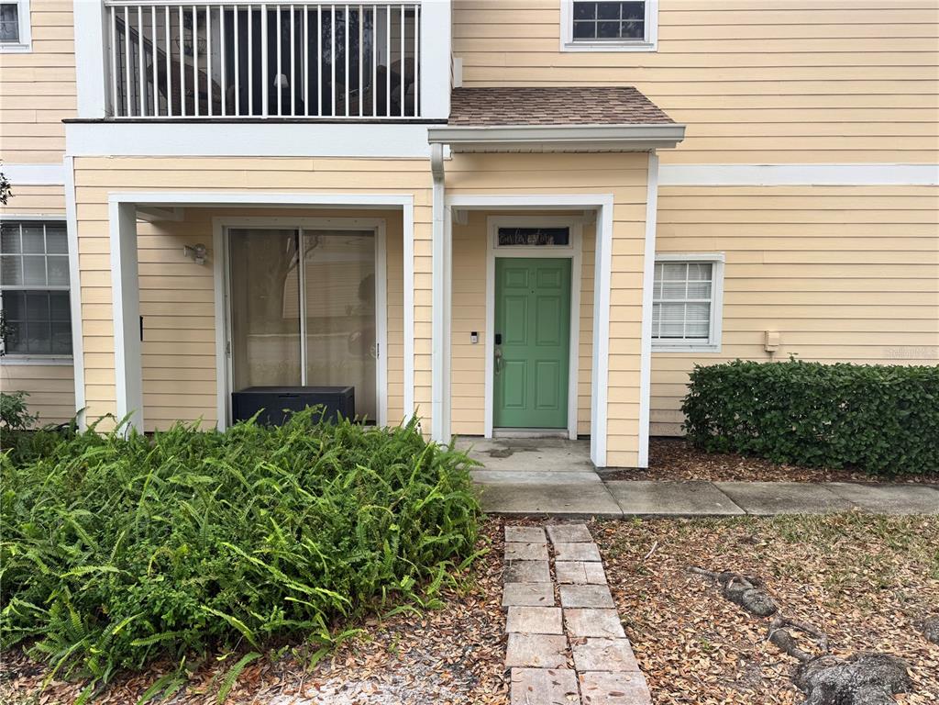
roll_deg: -0.5
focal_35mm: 24
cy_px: 352
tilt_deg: -5.5
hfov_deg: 71.6
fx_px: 651
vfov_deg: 56.8
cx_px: 470
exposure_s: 1/309
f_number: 1.78
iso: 80
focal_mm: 6.76
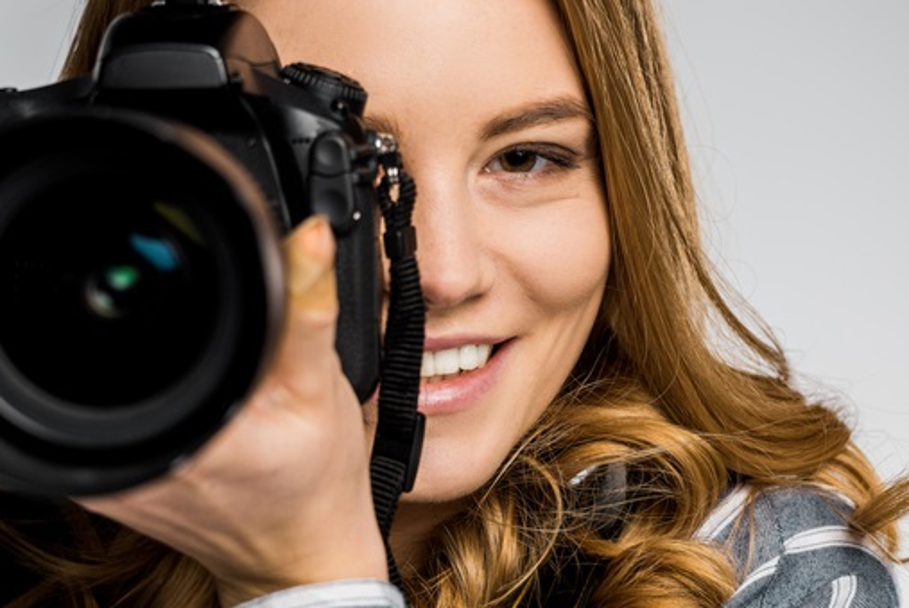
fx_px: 9957
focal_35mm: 394
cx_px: 451
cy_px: 482
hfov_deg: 5.2
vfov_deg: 3.5
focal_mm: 200
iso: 100
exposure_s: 1/200
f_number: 4.5
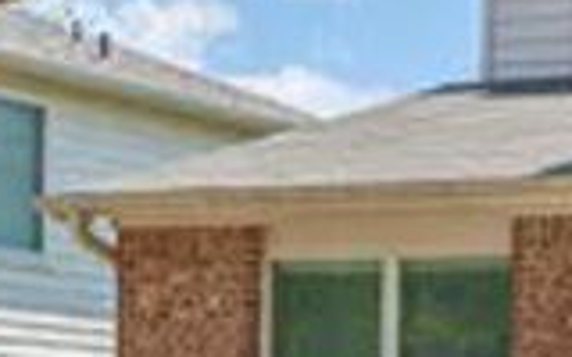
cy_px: 455
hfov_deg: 12.2
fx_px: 2447
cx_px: 1037
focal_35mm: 157
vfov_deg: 8.2
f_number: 7.1
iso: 400
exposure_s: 1/1000
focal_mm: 24
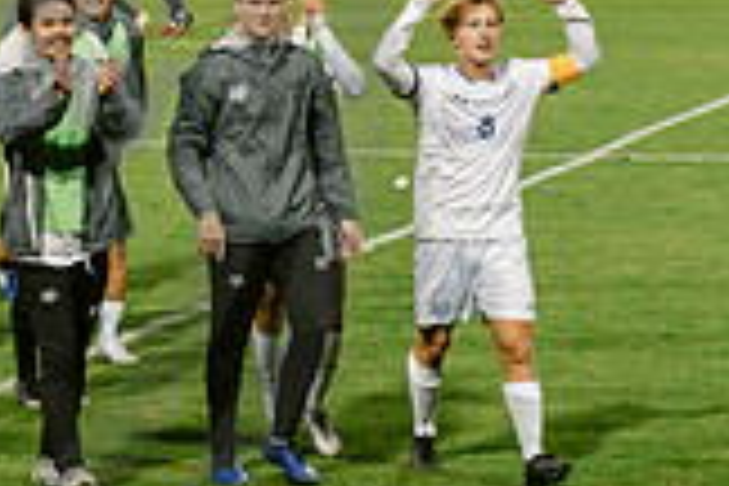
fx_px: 5062
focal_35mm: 250
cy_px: 29
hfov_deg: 8.1
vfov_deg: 5.5
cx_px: -405
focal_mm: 70
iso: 2000
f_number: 5.6
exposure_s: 1/160
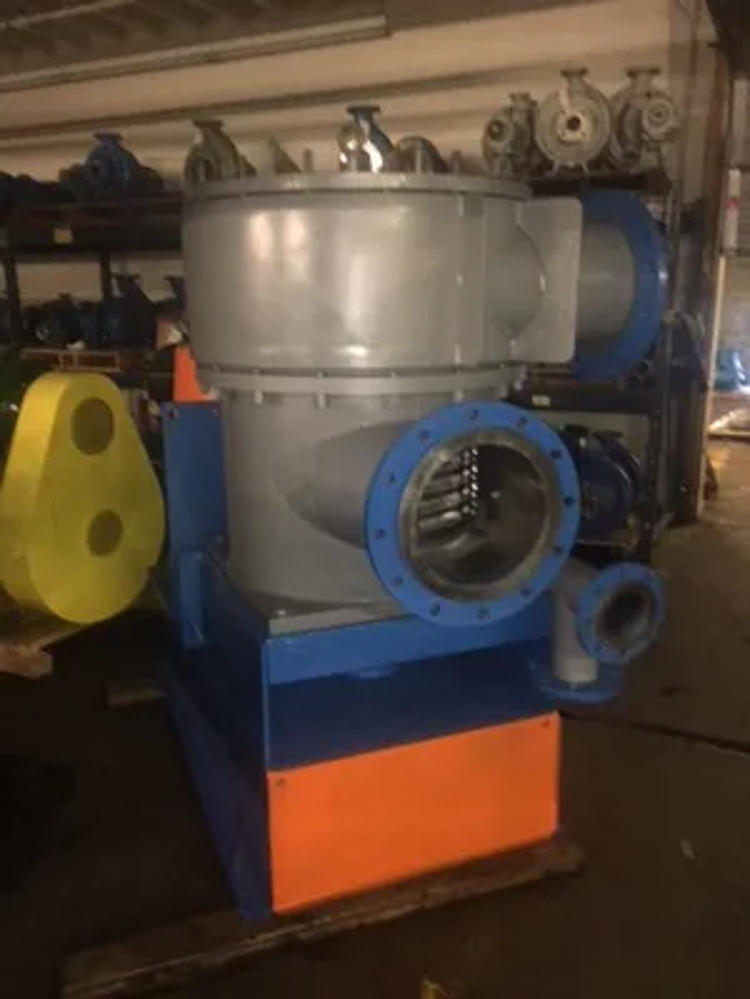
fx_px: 838
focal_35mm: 29
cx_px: 375
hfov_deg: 48.2
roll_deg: -0.2
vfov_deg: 61.7
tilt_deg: -12.8
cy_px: 500
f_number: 2.2
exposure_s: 1/16
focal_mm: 4.15
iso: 320
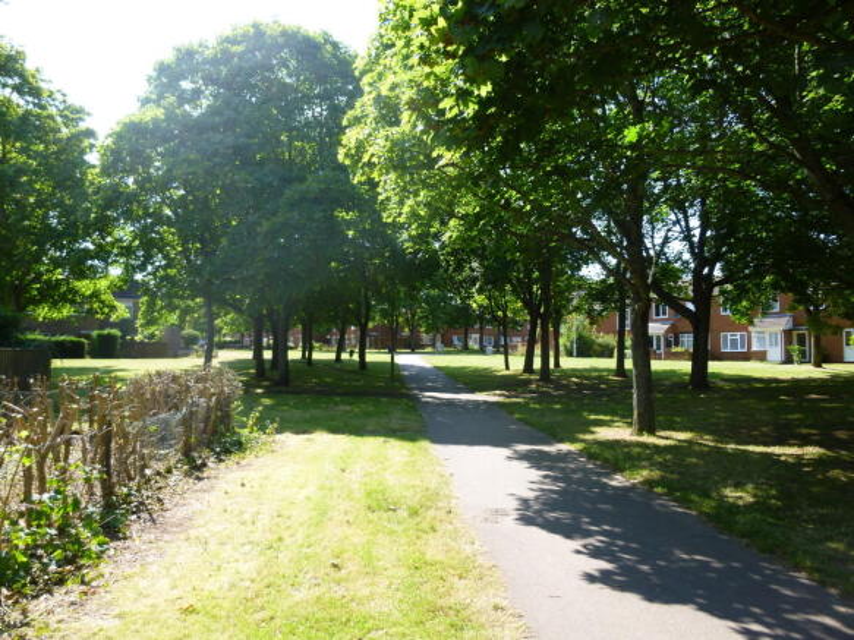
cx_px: 427
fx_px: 617
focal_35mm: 25
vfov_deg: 54.9
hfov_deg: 69.4
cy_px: 320
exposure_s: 1/200
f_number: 3.1
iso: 100
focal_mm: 4.5
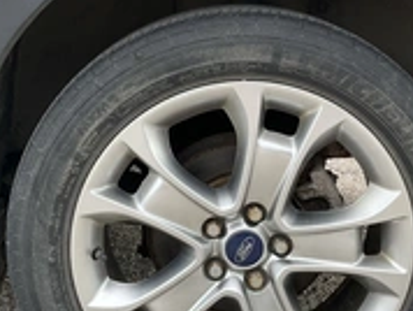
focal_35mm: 65
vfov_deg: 22.6
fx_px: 777
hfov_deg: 29.7
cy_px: 160
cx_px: 244
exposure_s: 1/280
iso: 25
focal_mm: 3
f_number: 1.8
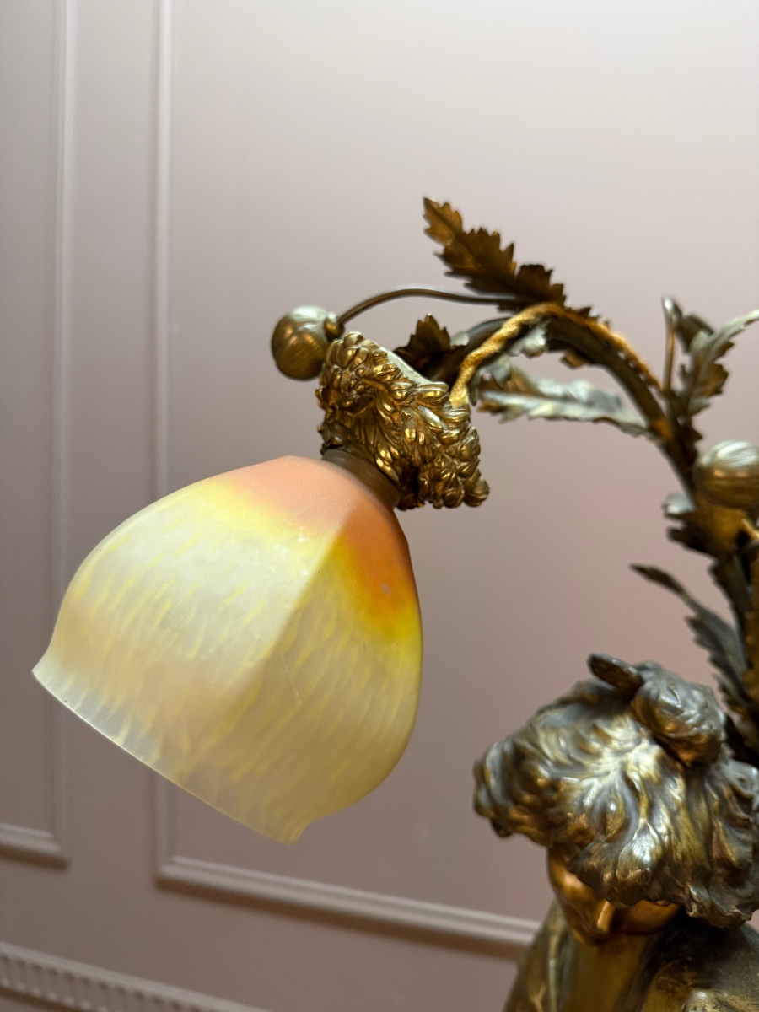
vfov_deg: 71.6
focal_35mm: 24
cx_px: 380
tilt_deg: -0.4
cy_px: 506
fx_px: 702
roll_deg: -0.7
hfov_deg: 56.8
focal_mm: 6.76
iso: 400
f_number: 1.78
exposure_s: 1/50
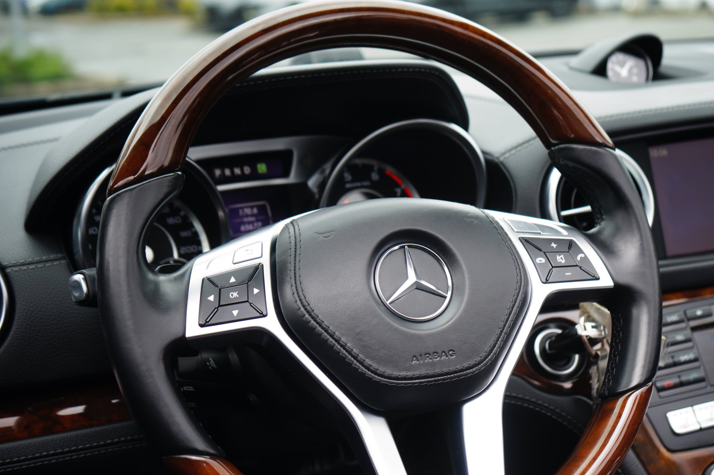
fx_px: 1347
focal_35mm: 68
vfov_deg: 19.9
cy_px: 342
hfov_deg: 29.6
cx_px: 442
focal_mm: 42
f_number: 4.5
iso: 100
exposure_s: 1/60
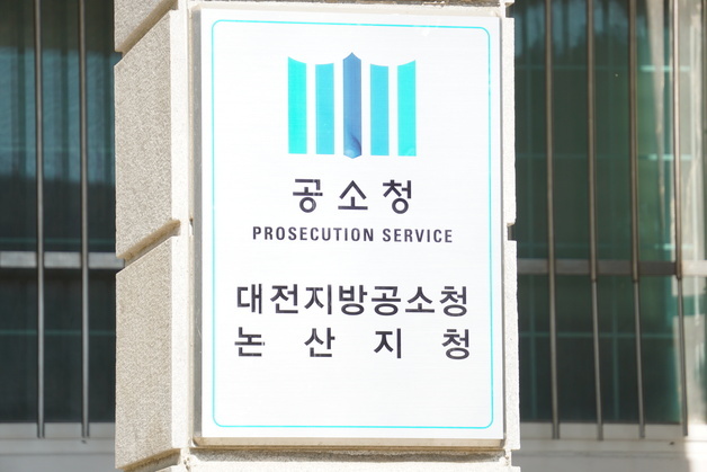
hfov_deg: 10.2
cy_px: 236
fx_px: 3978
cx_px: 354
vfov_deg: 6.8
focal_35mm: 202
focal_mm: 135
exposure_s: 1/1600
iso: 100
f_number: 5.6
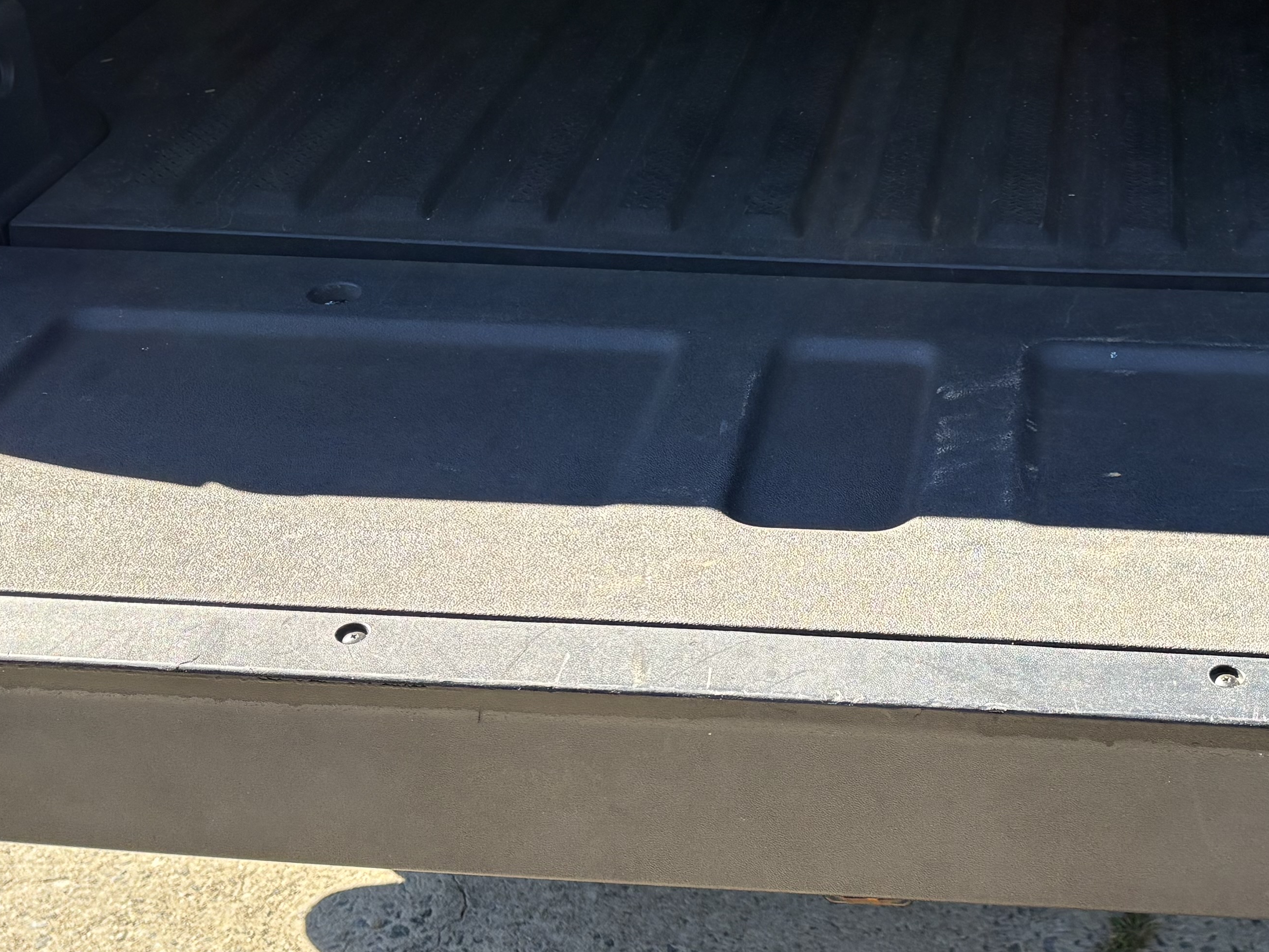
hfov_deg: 33.3
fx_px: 2090
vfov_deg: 25.7
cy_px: 441
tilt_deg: -33.0
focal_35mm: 57
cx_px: 911
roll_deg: +1.3
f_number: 1.6
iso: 64
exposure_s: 1/557
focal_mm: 5.96
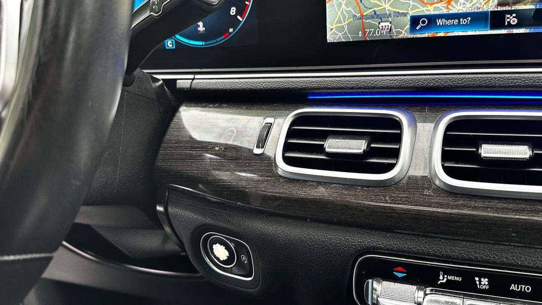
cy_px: 147
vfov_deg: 36.7
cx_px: 287
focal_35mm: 32
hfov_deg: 61.0
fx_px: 460
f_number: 1.78
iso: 160
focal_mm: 6.86
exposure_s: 1/121
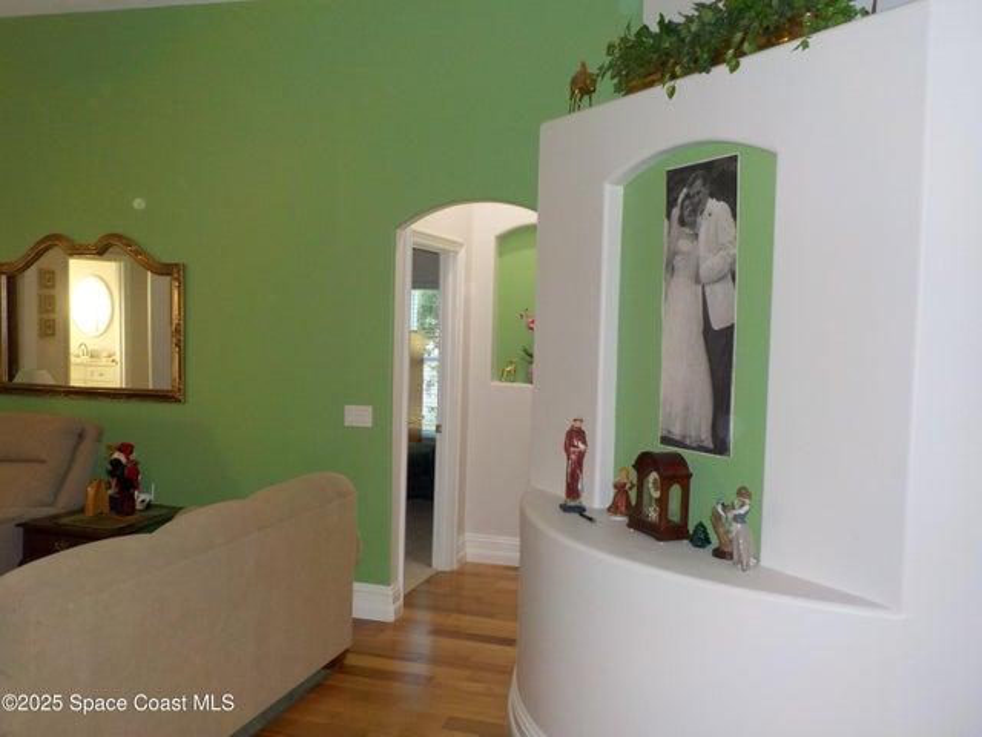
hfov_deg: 60.0
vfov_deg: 46.8
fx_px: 851
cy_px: 368
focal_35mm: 30
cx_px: 491
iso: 200
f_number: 3.3
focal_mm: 4.1
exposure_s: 1/30
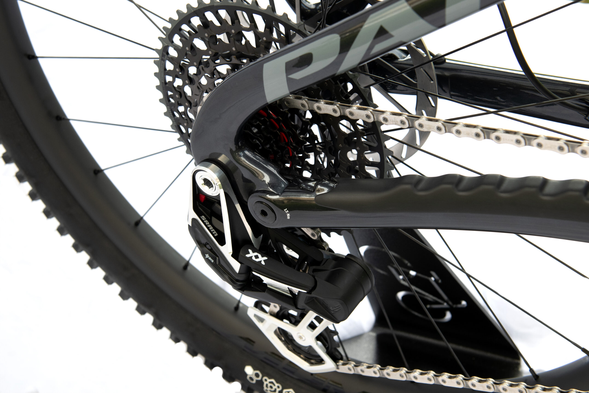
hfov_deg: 33.0
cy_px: 144
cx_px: 301
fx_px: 995
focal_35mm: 61
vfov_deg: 22.3
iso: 500
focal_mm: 48
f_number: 6.3
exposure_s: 1/160
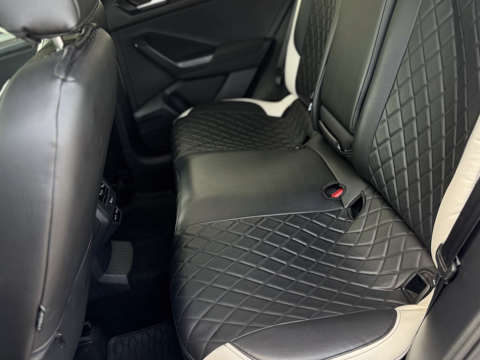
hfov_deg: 58.3
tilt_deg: -27.8
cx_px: 262
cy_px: 156
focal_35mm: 31
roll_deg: +12.4
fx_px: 430
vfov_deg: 45.3
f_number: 1.78
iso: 80
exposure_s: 1/121
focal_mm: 6.76
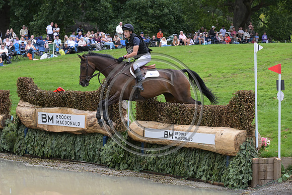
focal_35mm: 125
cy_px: 98
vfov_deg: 11.0
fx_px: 1014
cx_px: 146
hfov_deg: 16.4
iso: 1400
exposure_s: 1/1250
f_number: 5.6
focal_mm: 125
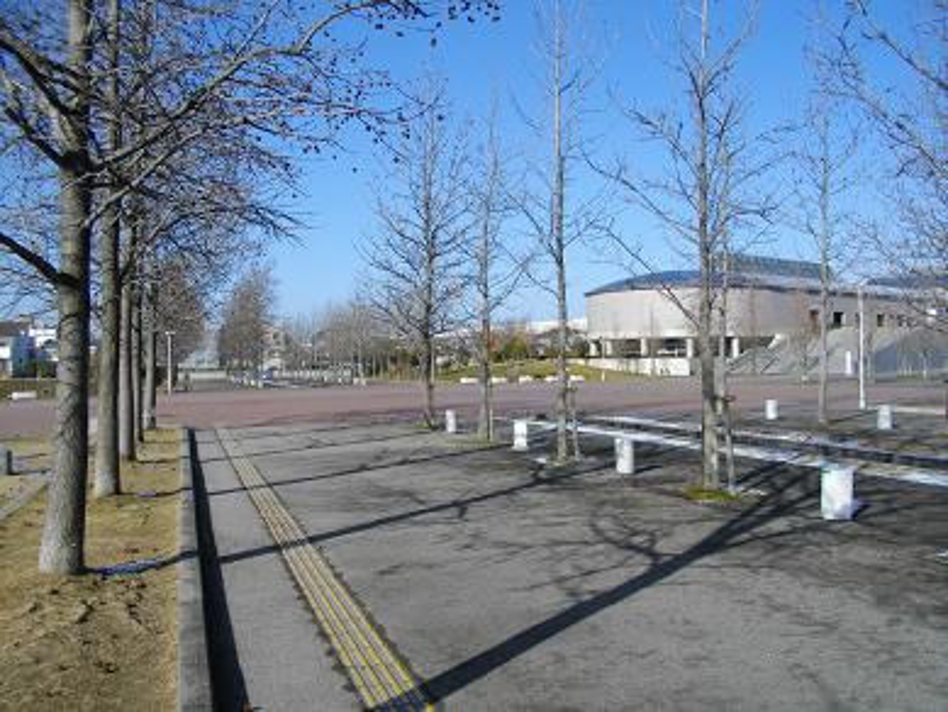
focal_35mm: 32
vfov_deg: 44.2
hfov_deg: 56.8
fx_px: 877
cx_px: 474
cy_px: 356
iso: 100
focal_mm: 5.7
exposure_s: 1/400
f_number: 5.5
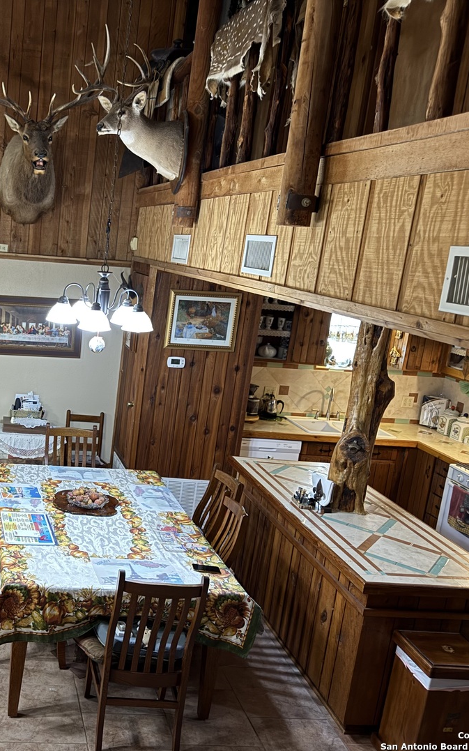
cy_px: 376
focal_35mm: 34
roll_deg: -4.5
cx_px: 30
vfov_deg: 56.7
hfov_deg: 34.7
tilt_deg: -11.0
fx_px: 695
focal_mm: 6.76
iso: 400
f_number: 1.78
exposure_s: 1/60
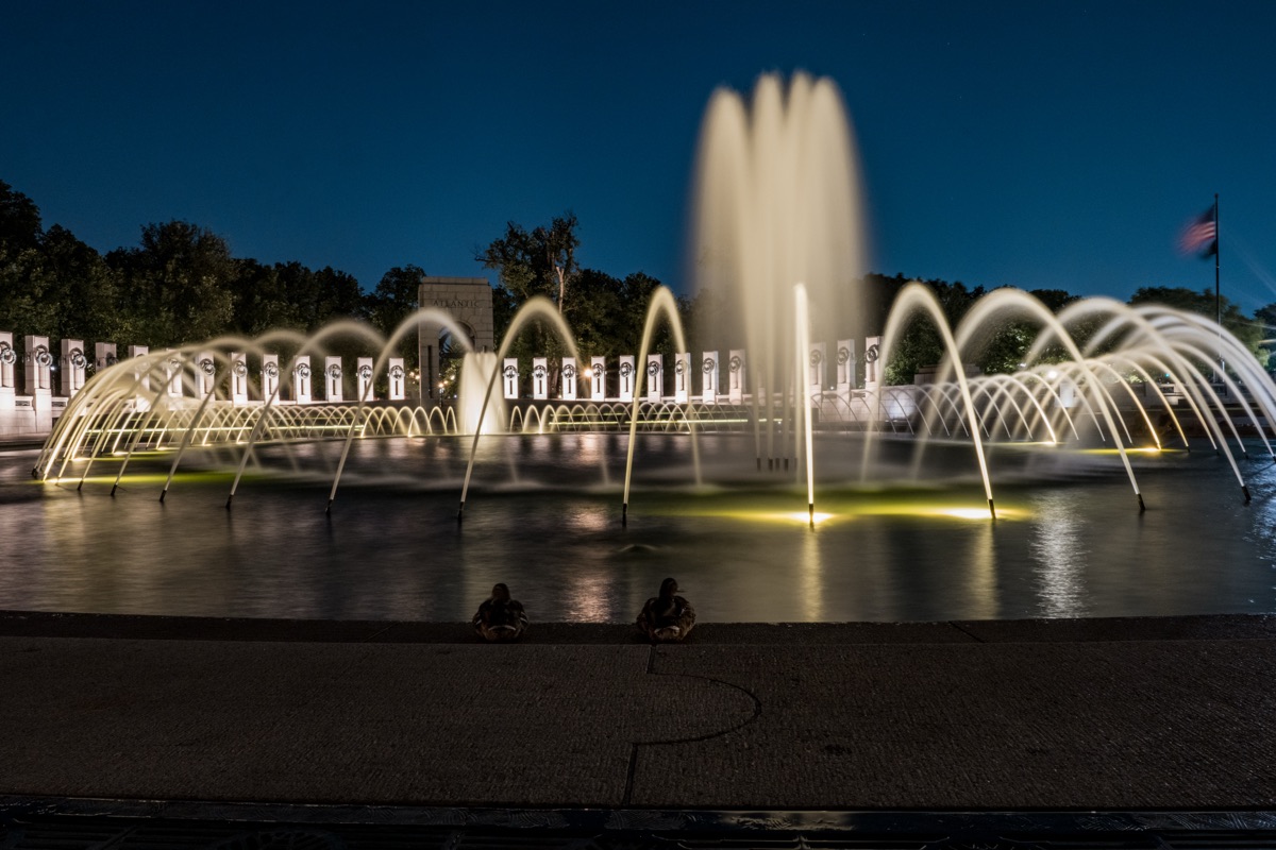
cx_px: 638
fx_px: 851
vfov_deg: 53.1
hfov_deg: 73.7
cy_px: 425
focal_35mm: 24
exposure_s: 20
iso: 800
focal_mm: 24
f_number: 18
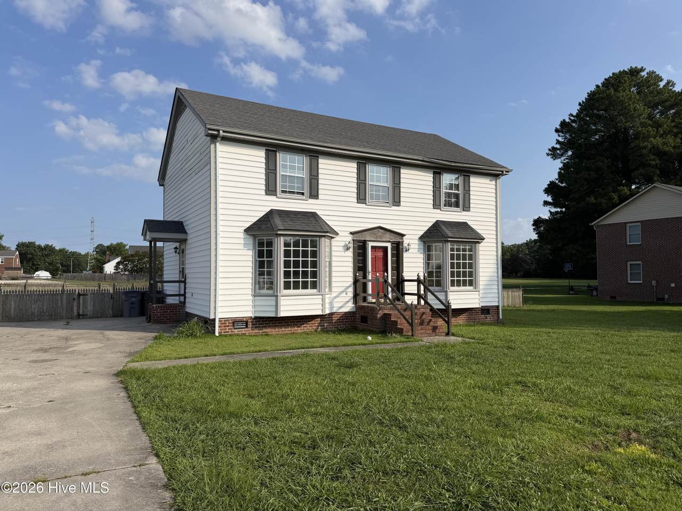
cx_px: 341
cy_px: 256
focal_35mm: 24
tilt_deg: +1.9
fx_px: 473
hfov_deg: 71.6
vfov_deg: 56.8
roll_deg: +0.3
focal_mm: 6.76
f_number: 1.78
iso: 80
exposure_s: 1/5714
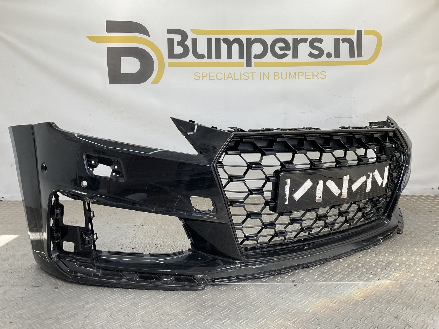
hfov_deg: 61.7
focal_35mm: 29
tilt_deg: -7.4
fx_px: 368
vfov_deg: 48.2
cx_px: 220
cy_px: 164
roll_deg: -1.1
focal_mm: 3
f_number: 1.8
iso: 16
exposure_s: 1/156
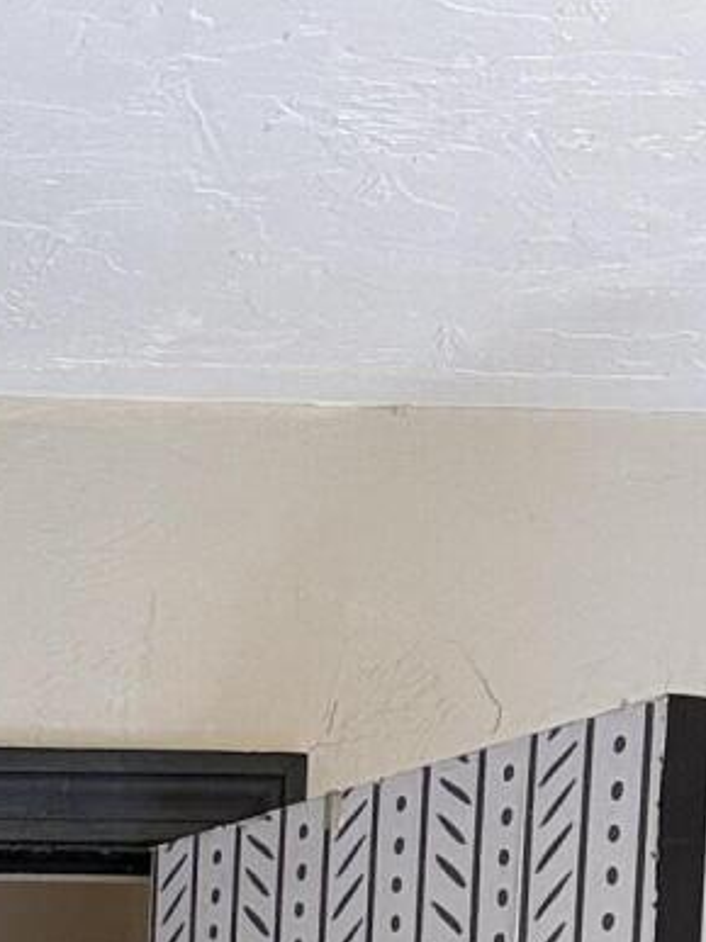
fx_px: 3374
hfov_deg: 11.2
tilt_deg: -6.3
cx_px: -543
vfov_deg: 13.6
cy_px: 1867
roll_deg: -0.4
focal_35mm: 124
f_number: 1.78
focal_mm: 6.76
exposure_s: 1/60
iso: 250
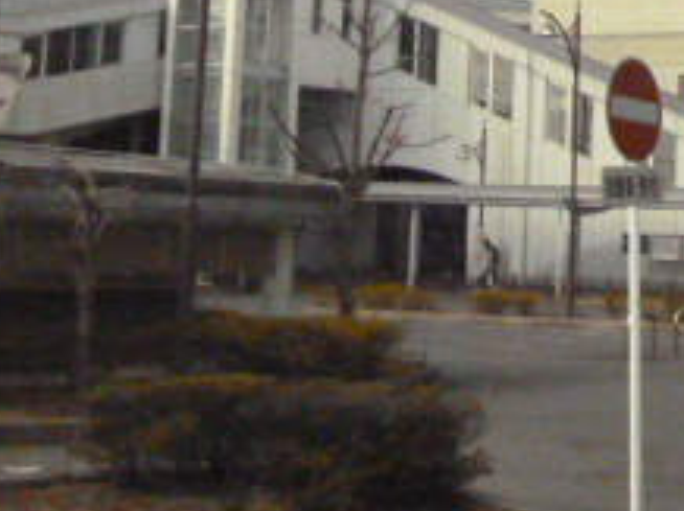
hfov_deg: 20.6
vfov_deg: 15.3
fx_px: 1855
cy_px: -41
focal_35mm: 94
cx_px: 552
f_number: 10
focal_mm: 5.7
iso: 1600
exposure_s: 1/1300
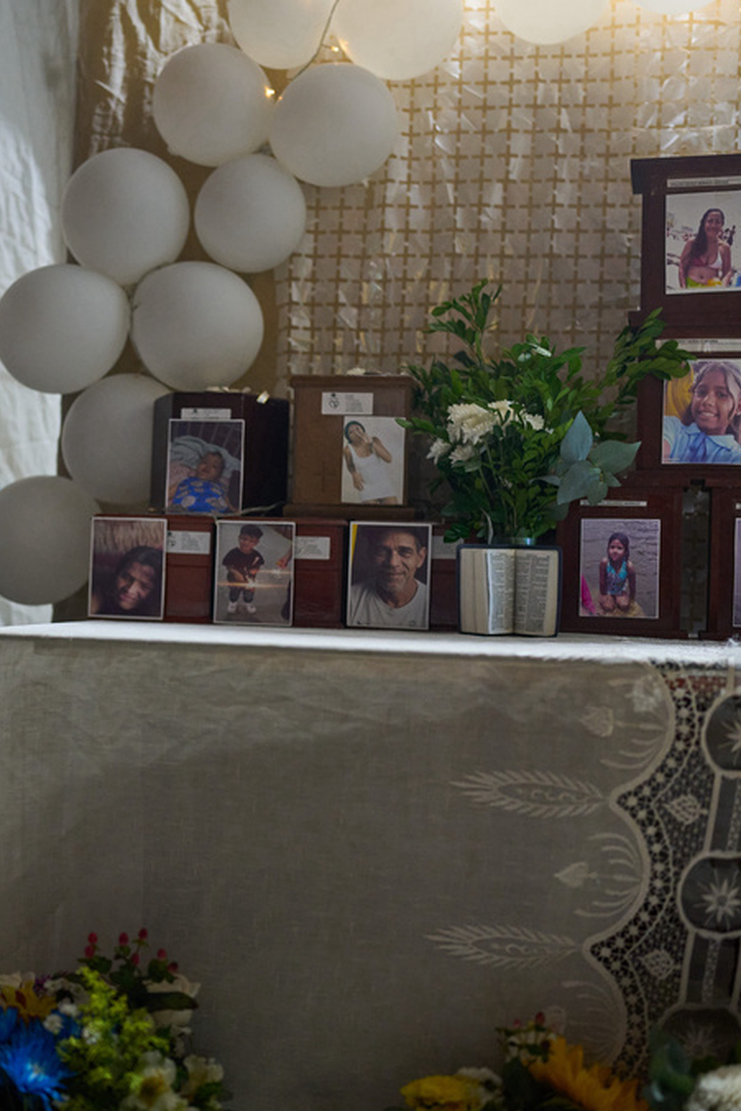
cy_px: 557
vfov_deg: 37.5
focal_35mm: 53
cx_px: 177
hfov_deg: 25.2
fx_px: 1635
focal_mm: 35
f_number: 1.4
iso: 1250
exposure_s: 1/125
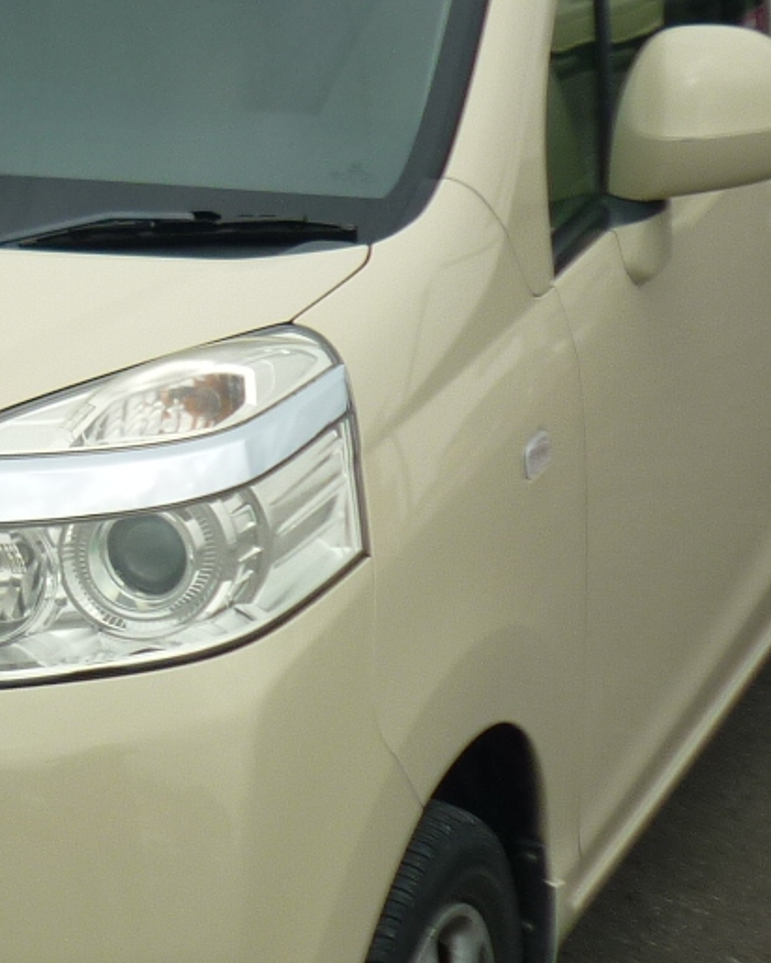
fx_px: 2852
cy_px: 456
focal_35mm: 100
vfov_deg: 19.2
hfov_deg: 14.9
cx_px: -131
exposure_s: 1/200
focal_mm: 5.5
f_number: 8
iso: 80
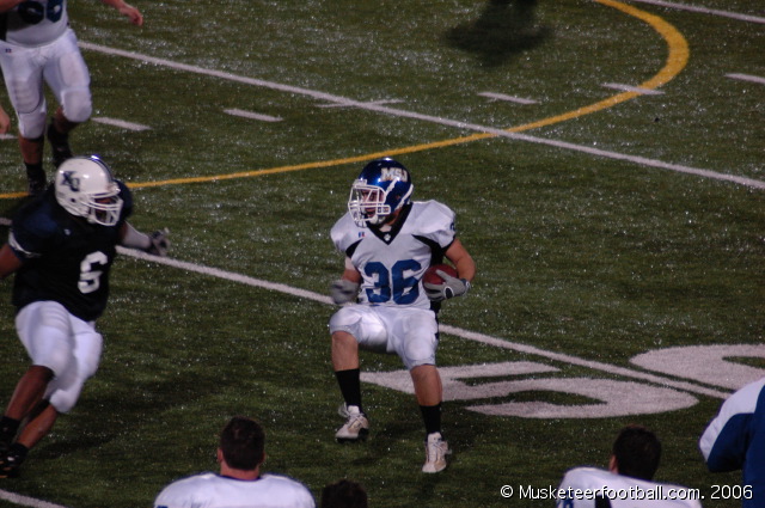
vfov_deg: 3.0
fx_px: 9550
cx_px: 382
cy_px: 254
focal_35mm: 450
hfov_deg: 4.6
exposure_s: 1/125
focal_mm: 300
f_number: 5.6
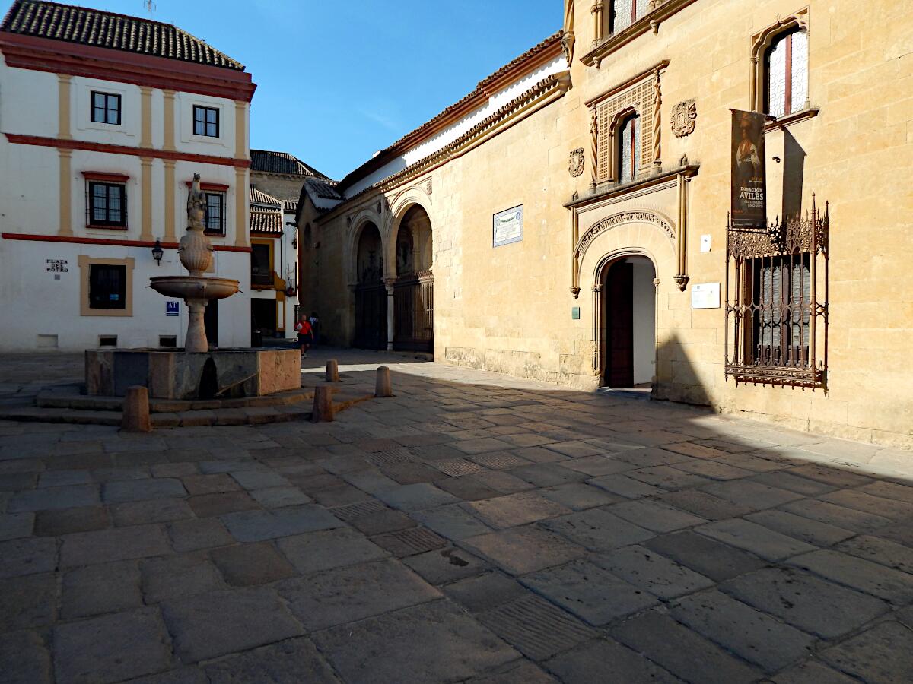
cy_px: 342
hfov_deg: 73.9
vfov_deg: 58.9
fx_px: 607
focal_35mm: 23
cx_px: 456
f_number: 3
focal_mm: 4
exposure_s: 1/1500
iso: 125
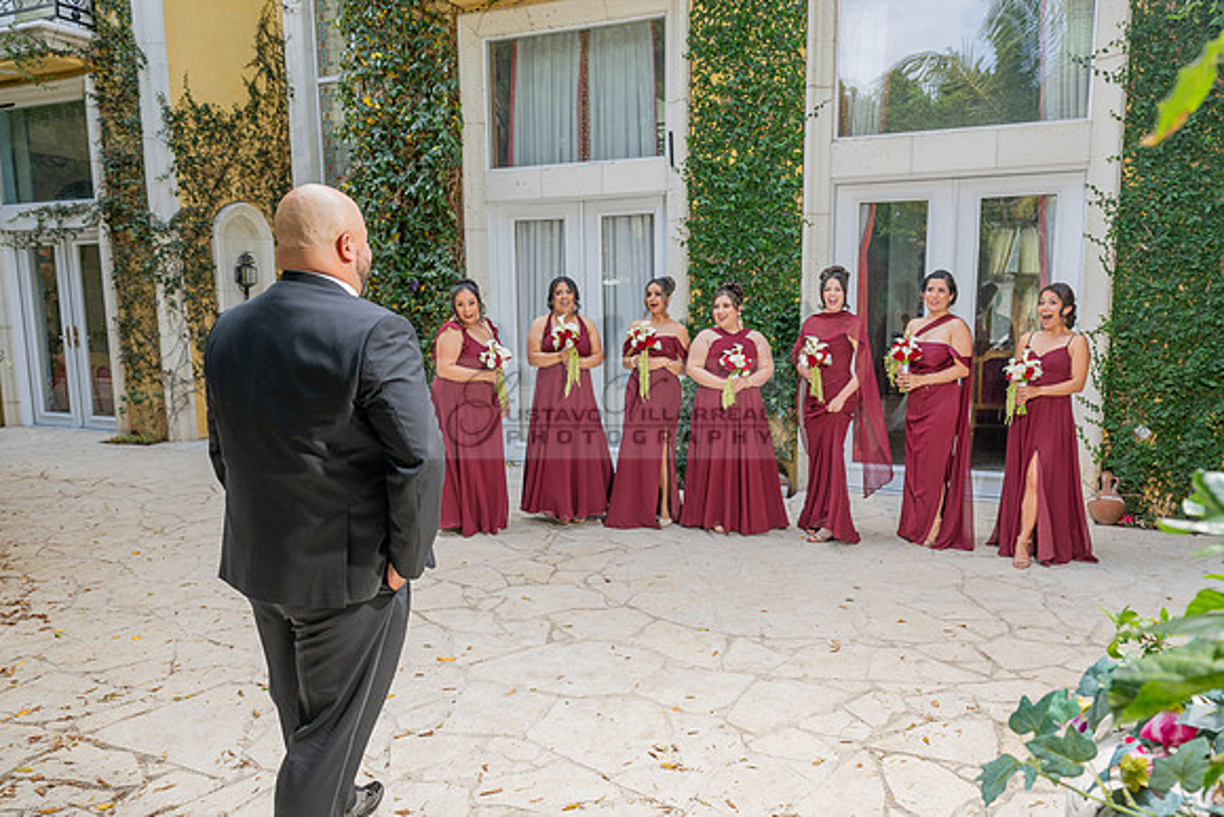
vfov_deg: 49.6
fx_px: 882
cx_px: 661
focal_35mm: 26
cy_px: 441
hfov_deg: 69.4
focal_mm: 24
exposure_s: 1/200
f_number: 5
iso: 200
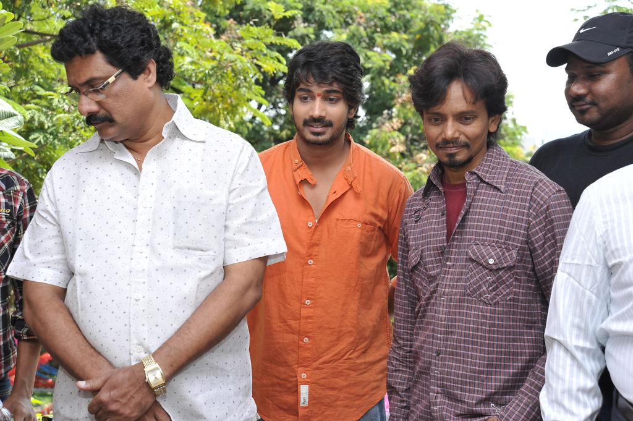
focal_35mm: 50
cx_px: 316
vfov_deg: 26.9
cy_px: 210
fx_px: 878
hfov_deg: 39.6
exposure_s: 1/160
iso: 250
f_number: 5.6
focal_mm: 50
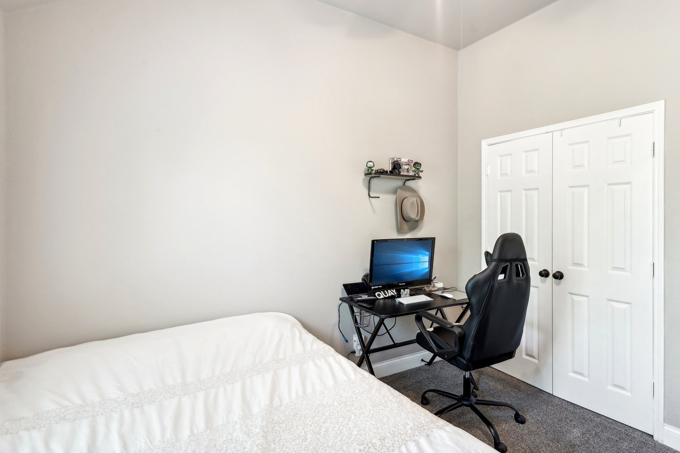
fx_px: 340
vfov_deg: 67.4
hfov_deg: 90.0
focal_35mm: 18
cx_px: 353
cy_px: 221
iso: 400
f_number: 8
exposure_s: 1/1.67
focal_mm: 17
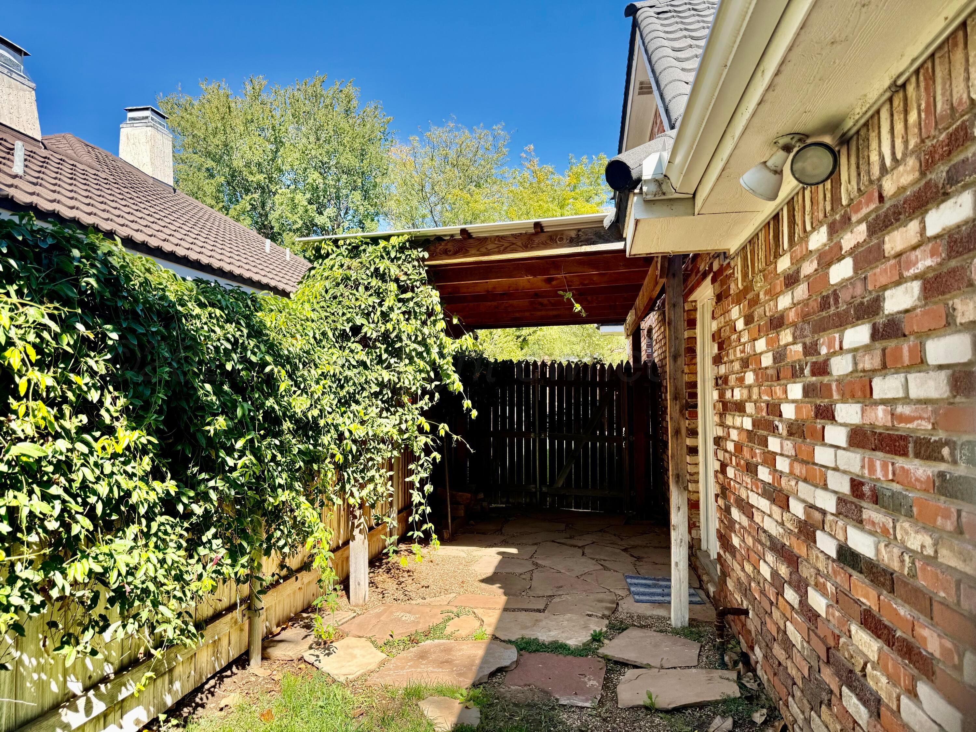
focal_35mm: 24
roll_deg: -0.8
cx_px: 488
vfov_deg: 56.8
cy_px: 366
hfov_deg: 71.6
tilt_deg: +3.2
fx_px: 677
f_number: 1.78
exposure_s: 1/1361
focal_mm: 6.76
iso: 80
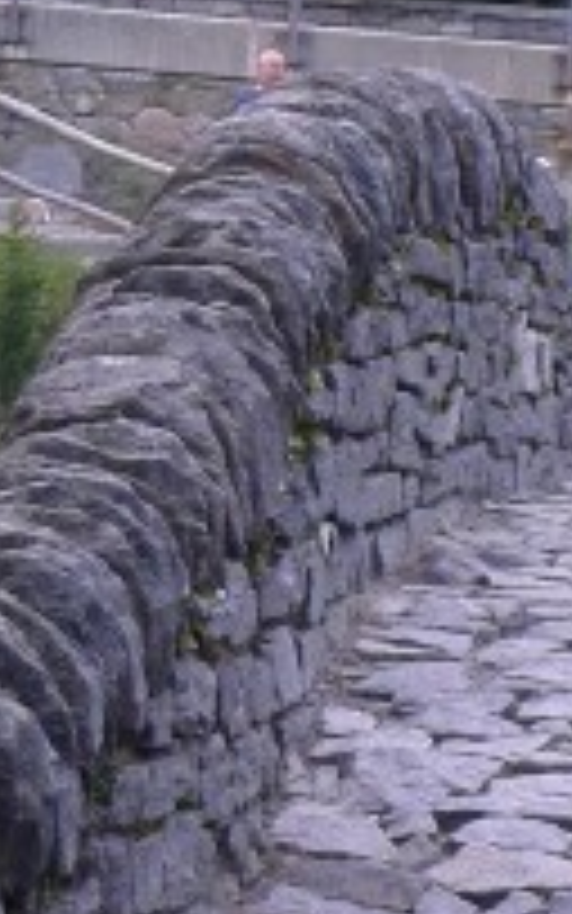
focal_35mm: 241
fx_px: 6007
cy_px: 216
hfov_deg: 5.4
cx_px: 788
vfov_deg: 8.7
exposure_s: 1/100
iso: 320
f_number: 2.8
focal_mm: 12.8
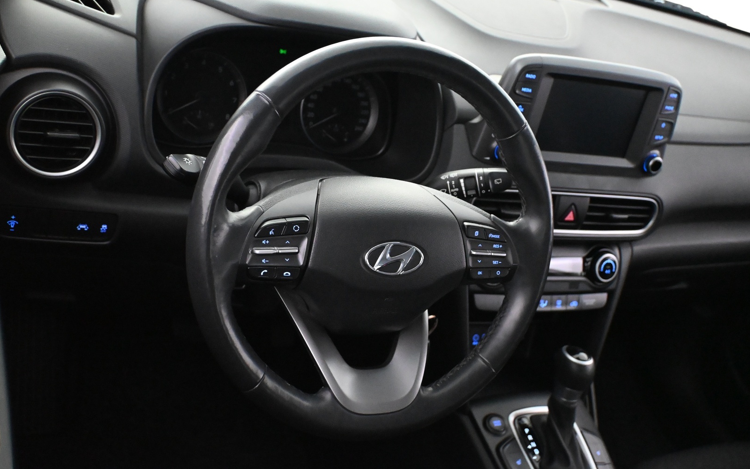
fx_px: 833
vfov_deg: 31.4
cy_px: 228
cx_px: 375
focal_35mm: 41
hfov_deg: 48.5
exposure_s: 1/60
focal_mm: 26.5
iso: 8000
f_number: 4.5
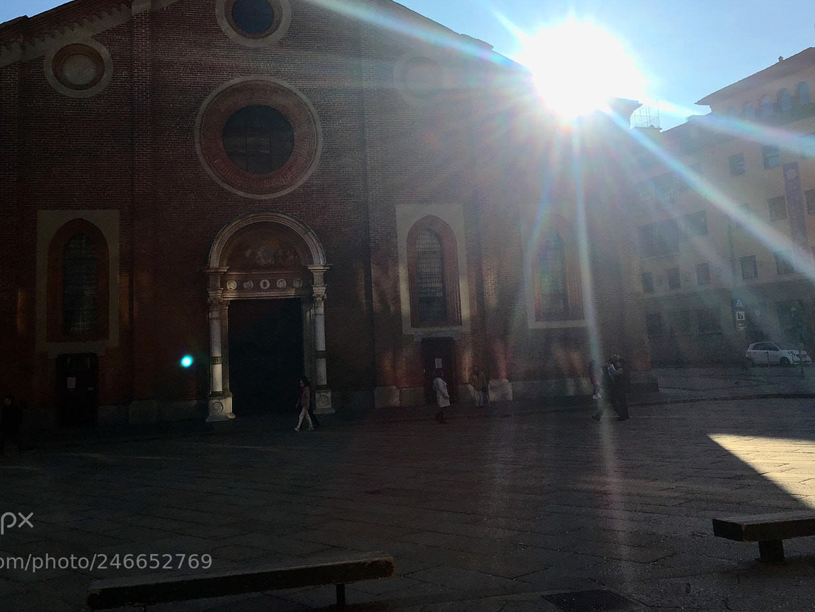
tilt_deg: +10.0
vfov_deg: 38.4
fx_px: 871
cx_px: 392
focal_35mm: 37
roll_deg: +2.7
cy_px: 222
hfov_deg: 50.1
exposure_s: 1/3344
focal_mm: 4.15
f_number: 2.2
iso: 25
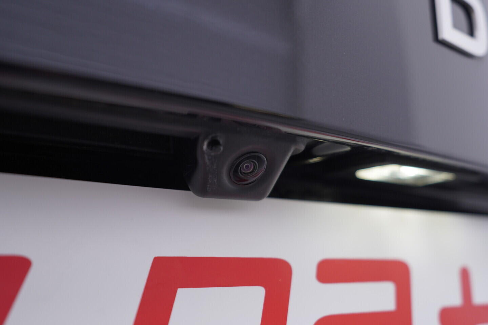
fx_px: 488
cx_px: 244
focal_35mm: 36
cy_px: 162
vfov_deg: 36.9
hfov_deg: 53.1
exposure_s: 1/50
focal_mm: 24
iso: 125
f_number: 3.2
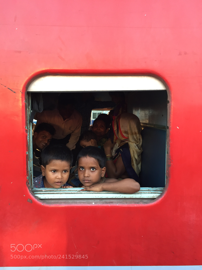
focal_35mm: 29
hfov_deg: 48.2
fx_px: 226
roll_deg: +0.7
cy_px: 135
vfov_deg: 61.7
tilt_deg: -5.4
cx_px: 101
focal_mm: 4.15
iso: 32
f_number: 2.2
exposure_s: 1/33
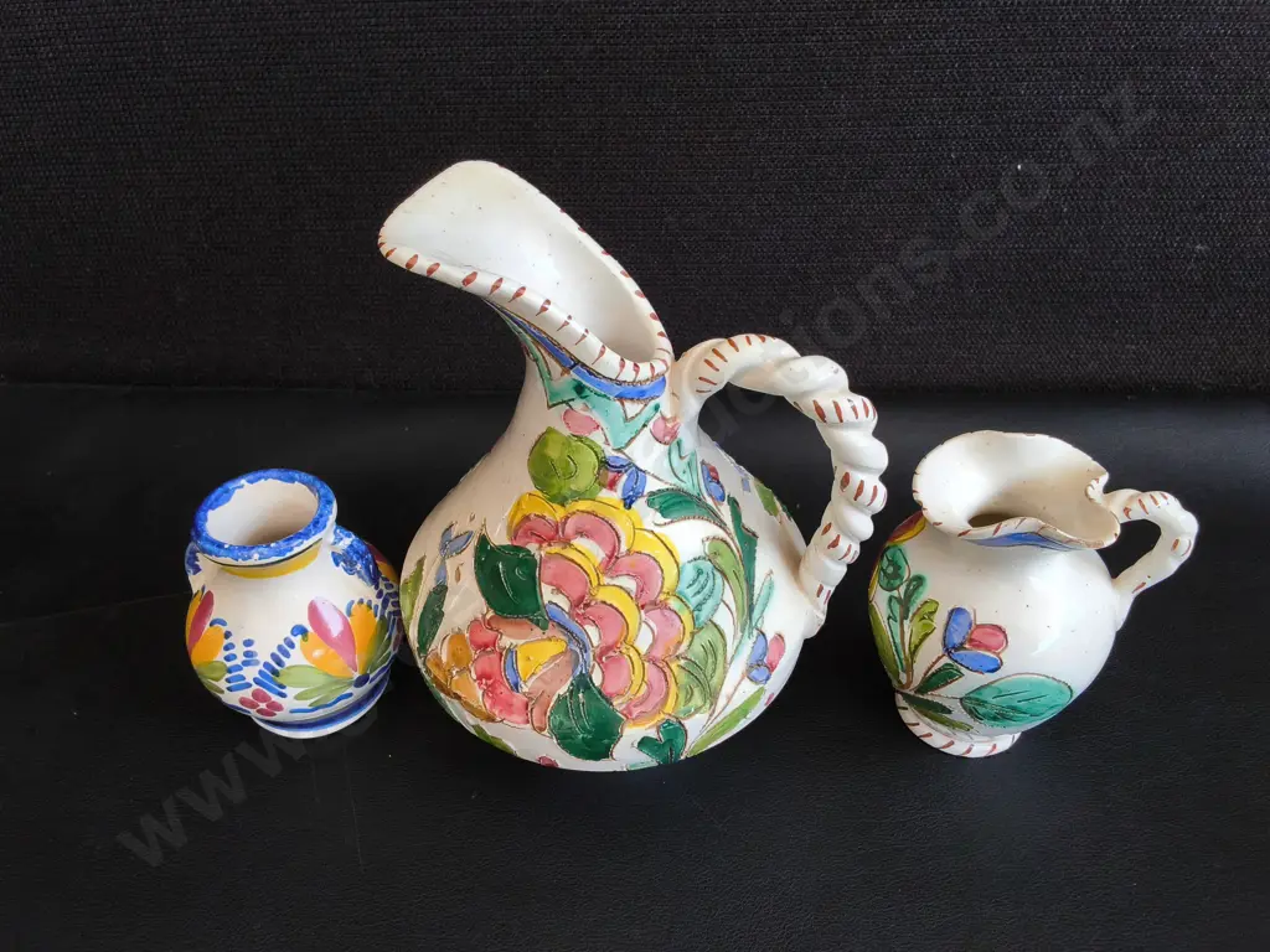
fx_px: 991
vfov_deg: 51.4
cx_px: 635
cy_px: 476
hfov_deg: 65.3
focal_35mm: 27
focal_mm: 2.87
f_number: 2
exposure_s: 1/100
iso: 80
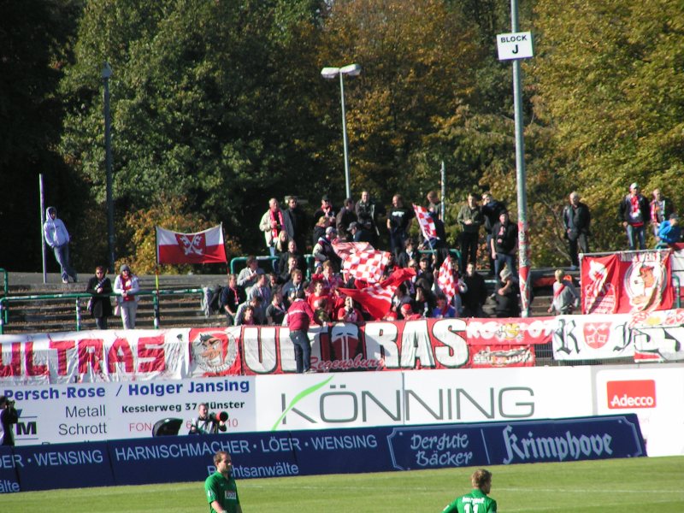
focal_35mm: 380
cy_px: 256
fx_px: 7509
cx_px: 342
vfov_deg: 3.9
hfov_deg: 5.2
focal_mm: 58
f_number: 4.5
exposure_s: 1/500
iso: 50
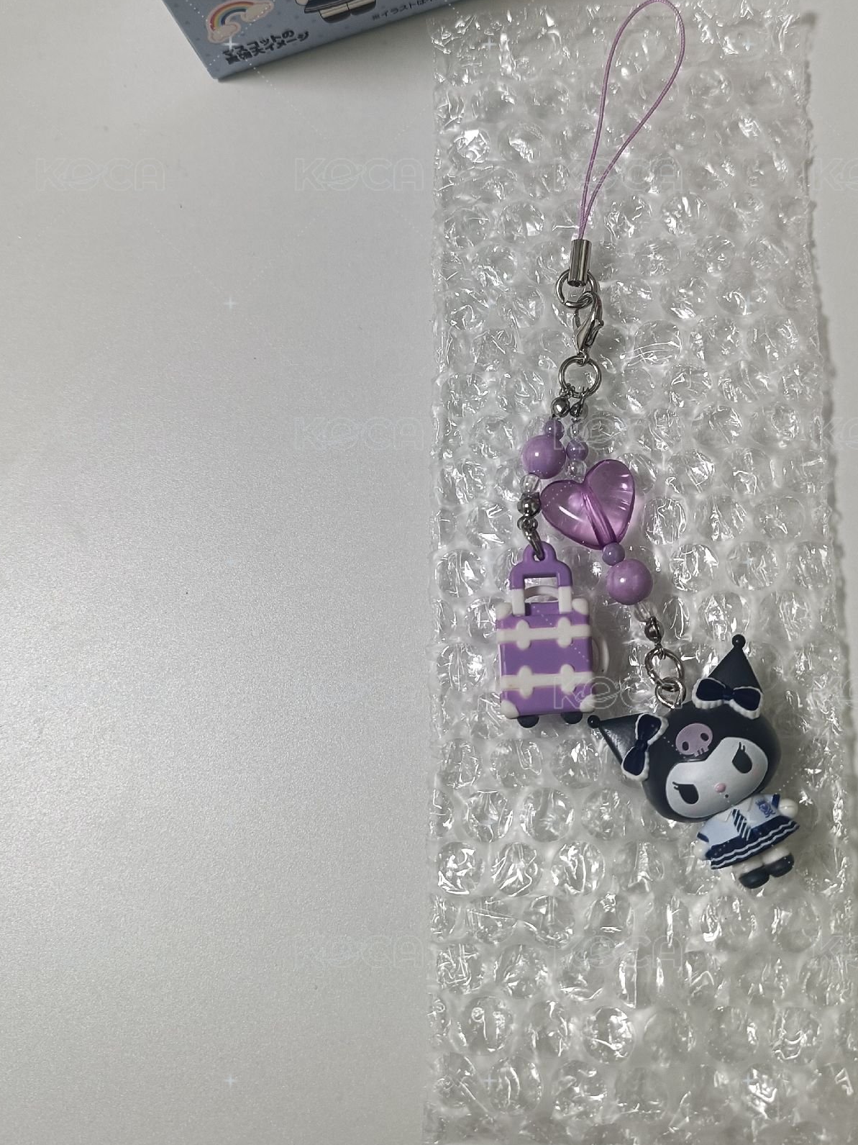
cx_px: 489
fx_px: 1157
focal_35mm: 35
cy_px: 476
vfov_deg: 52.4
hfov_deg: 40.6
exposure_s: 1/60
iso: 468
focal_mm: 4.7
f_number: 1.7
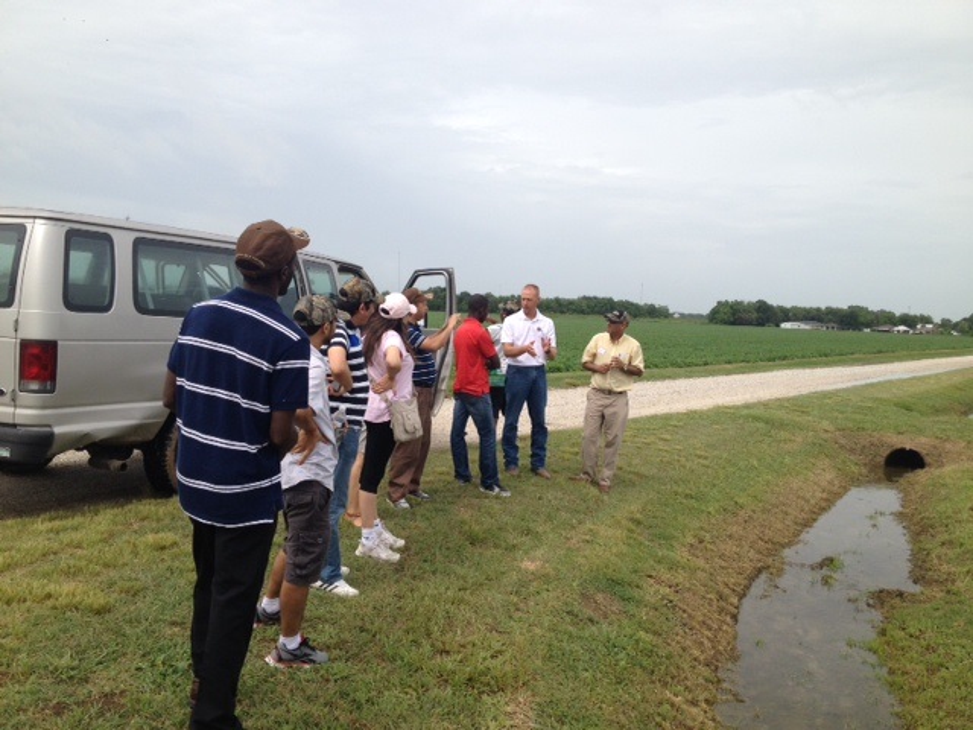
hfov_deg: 52.6
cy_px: 365
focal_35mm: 35
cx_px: 486
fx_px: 984
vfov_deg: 40.7
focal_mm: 4.28
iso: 50
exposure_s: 1/1416
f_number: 2.4
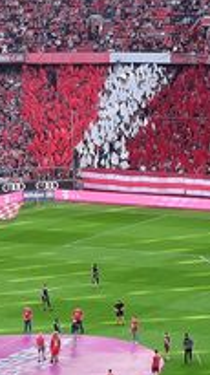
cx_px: 422
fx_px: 932
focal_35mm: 94
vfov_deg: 22.6
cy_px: 131
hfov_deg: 11.5
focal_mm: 6.22
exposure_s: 1/100
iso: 112
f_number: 2.2
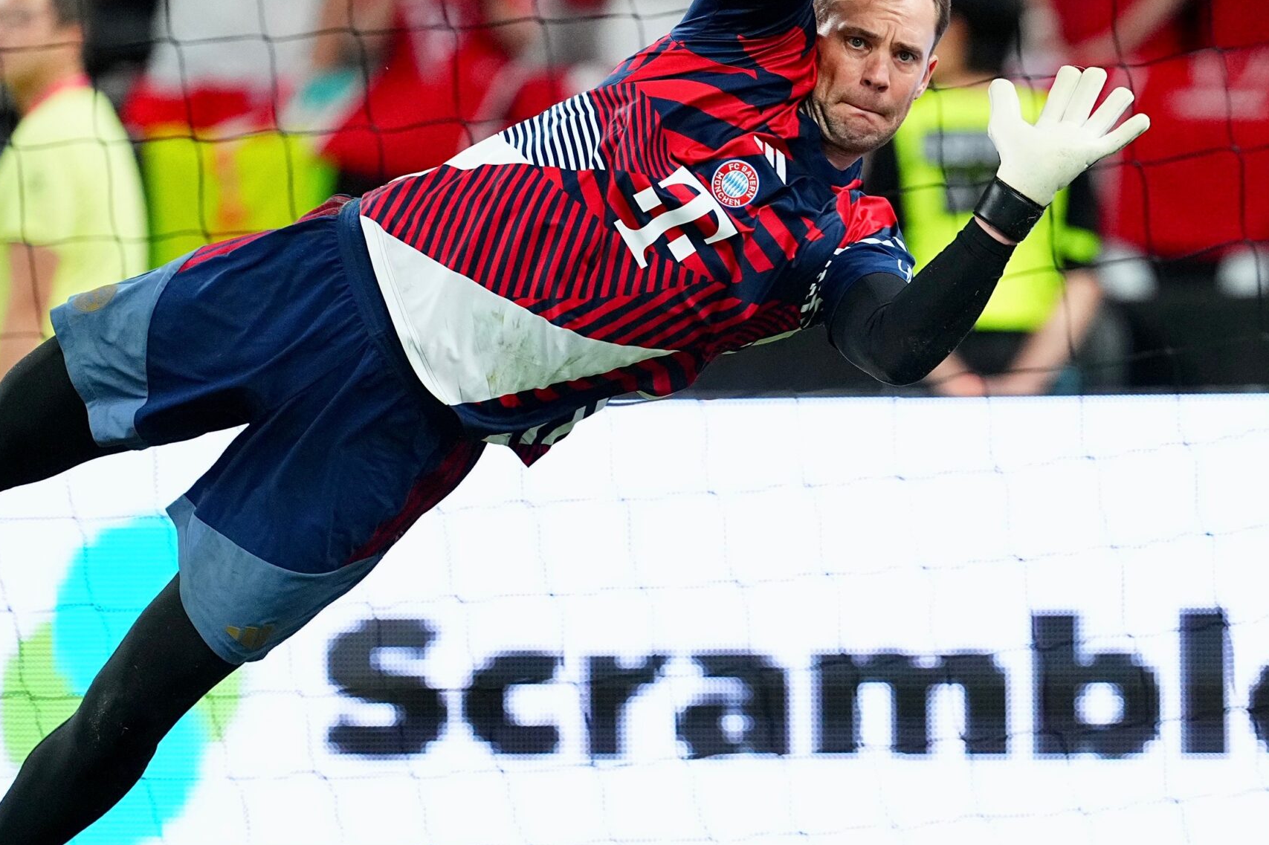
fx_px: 15857
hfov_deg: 4.6
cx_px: 611
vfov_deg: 3.1
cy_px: 297
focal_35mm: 450
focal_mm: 300
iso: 3200
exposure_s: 1/1600
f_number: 2.8
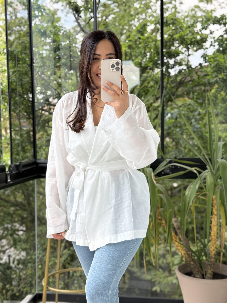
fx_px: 420
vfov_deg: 39.7
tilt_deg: -19.1
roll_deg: +2.3
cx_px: 114
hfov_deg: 30.3
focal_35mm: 48
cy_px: 152
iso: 80
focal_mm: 6.76
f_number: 1.78
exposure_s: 1/578
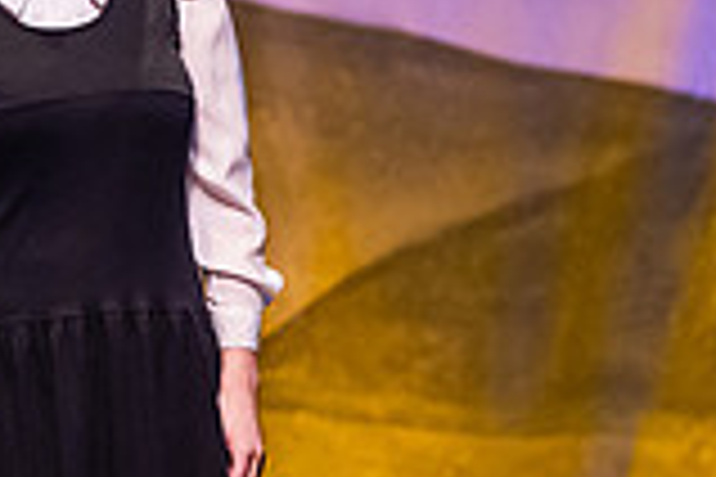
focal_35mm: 638
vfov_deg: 2.2
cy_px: -16
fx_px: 12688
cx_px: -95
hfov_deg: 3.2
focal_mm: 175
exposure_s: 1/320
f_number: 3.2
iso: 4000
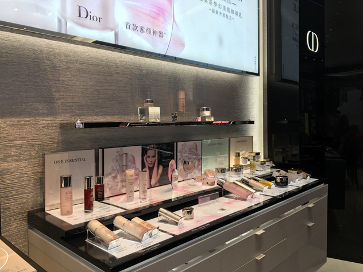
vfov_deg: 48.2
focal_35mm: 29
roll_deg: +1.5
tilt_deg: -1.7
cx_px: 182
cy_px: 136
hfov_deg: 61.7
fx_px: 304
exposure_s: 1/109
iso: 25
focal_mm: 4.15
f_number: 2.2
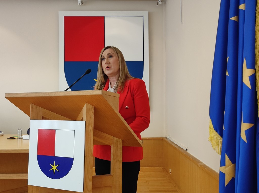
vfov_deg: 54.8
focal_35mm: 25
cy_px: 96
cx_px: 130
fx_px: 187
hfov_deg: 69.4
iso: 776
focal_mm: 4.7
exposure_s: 1/50
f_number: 1.79
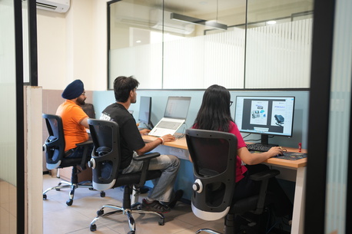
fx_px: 342
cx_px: 176
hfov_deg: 54.5
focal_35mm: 35
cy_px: 117
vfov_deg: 37.8
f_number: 1.8
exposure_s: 1/320
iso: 1000
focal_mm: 35
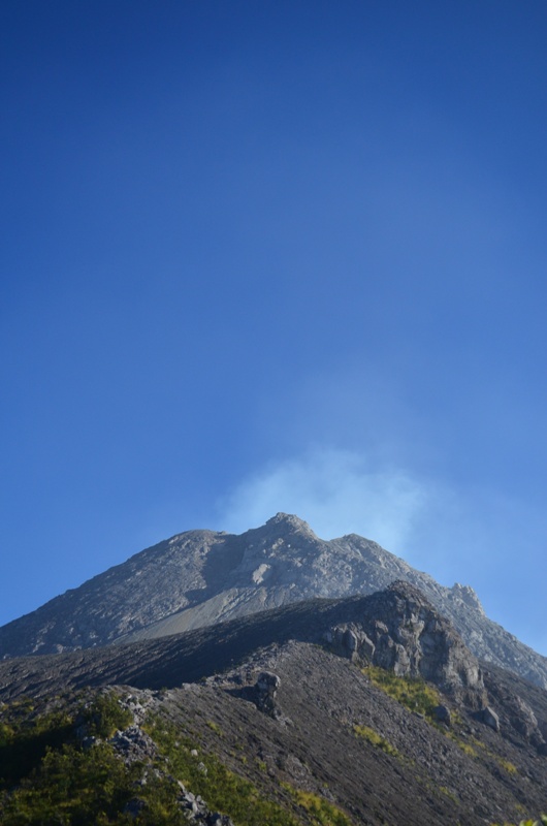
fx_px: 1030
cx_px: 274
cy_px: 413
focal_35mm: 45
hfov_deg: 29.7
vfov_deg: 43.7
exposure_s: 1/2000
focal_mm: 30
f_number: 4.5
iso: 200
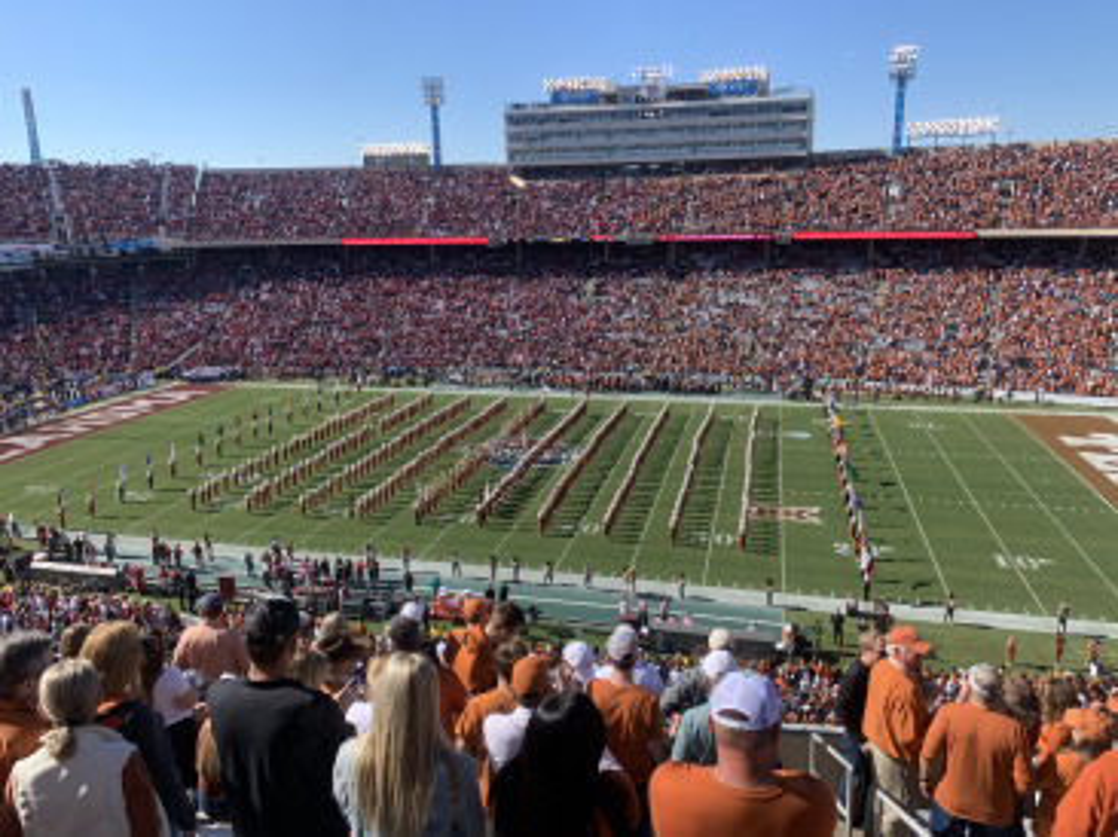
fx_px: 839
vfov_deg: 53.0
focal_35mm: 26
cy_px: 418
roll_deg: +1.8
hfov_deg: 67.3
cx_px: 559
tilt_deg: -11.9
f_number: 1.8
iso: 25
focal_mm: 4.25
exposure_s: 1/1387
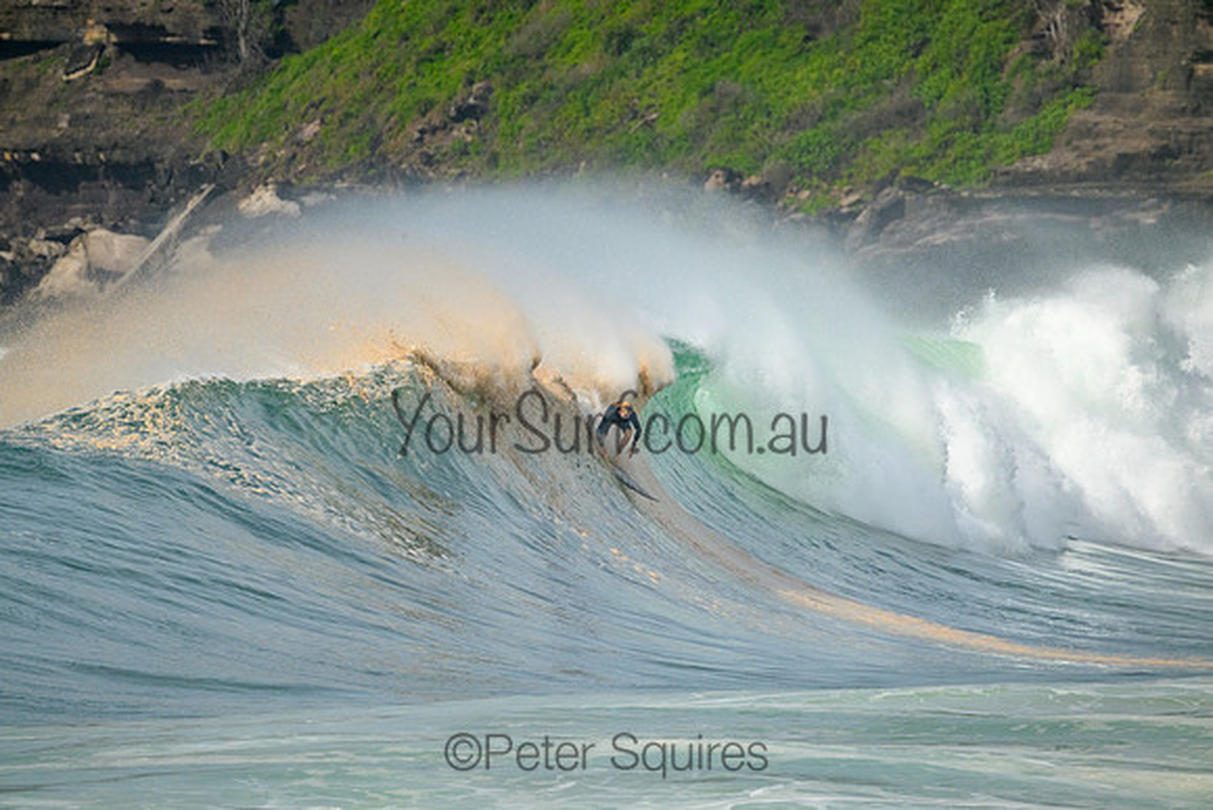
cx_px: 606
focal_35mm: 800
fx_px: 26961
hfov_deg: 2.6
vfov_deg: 1.7
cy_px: 405
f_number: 11
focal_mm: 800
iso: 900
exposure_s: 1/2500
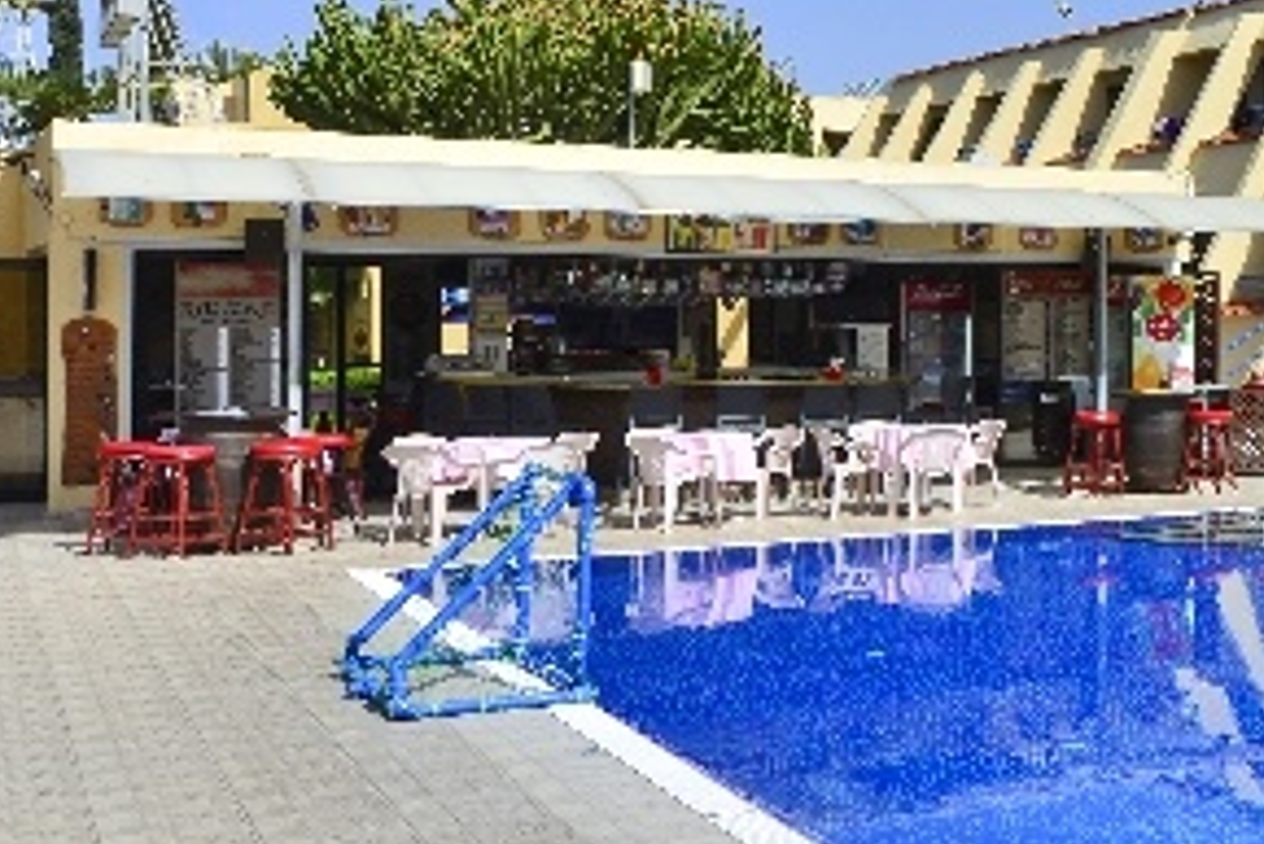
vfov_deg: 24.2
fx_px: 1967
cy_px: 326
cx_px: 1763
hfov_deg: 27.6
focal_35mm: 56
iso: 100
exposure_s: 1/200
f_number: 11
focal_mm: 18
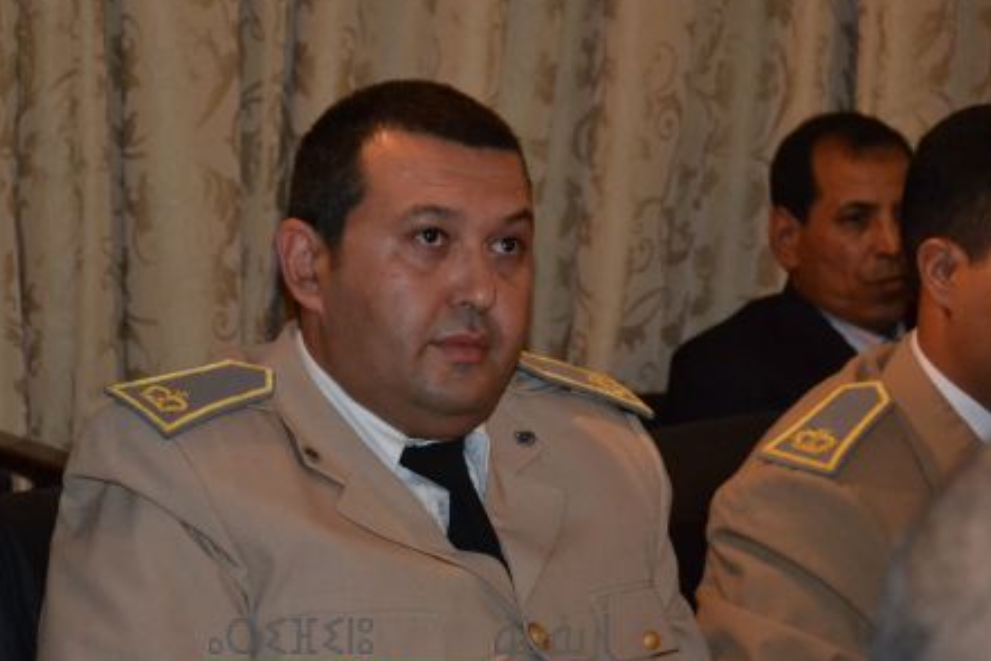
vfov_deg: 11.4
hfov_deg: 17.1
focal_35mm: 120
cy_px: 337
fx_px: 3296
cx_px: 409
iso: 3200
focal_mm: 55
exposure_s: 1/60
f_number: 5.6
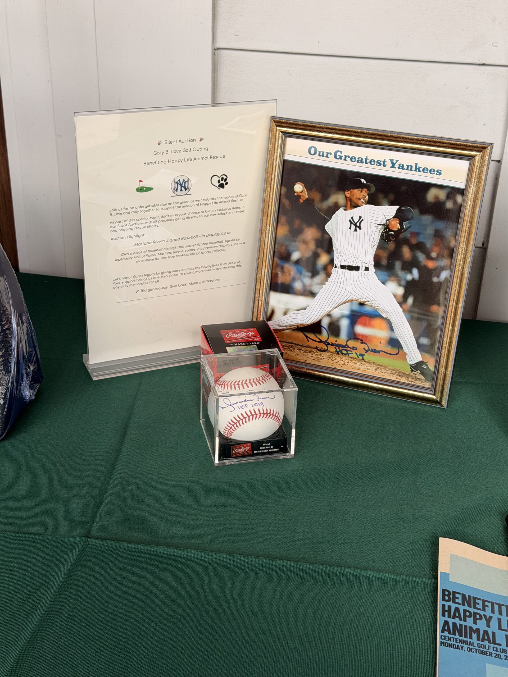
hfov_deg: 30.3
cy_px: 338
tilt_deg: -28.6
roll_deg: -2.7
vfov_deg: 39.7
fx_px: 939
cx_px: 254
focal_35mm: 48
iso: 64
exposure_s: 1/481
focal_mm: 6.76
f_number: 1.78
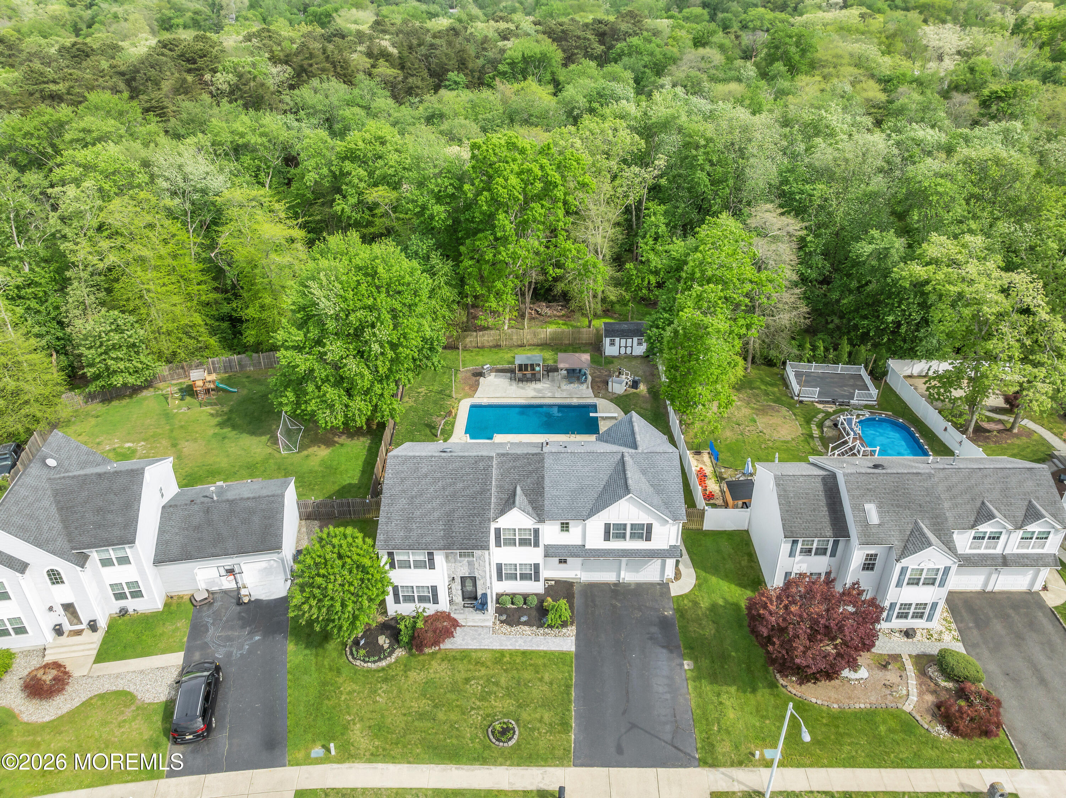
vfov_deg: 56.8
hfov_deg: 71.6
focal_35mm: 24
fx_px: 739
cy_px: 399
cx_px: 533
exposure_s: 1/400
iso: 120
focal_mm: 12.29
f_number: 2.8
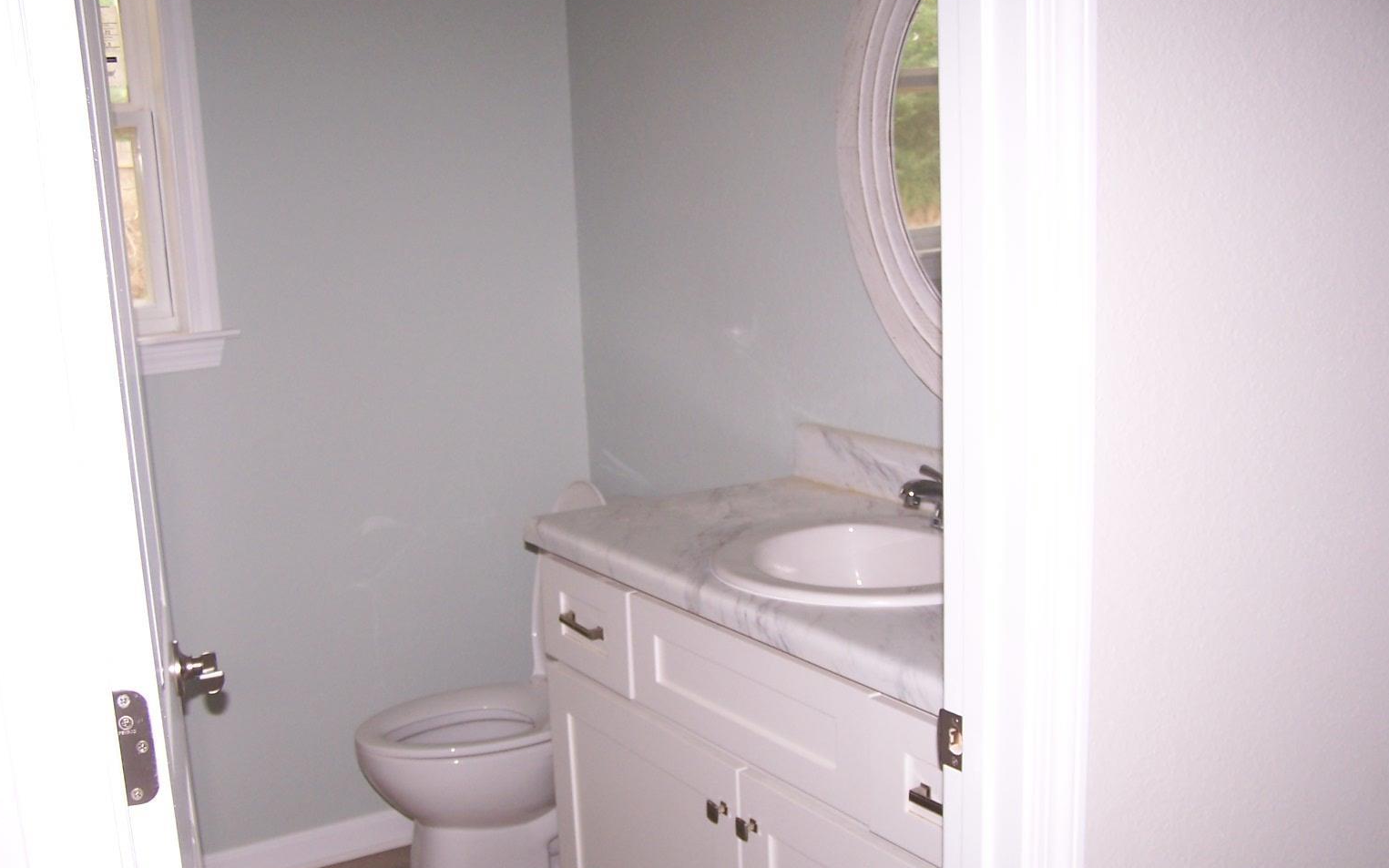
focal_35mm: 41
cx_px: 696
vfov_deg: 31.2
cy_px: 516
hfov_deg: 48.2
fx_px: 1552
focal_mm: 6.3
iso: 80
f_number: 2.8
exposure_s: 1/60
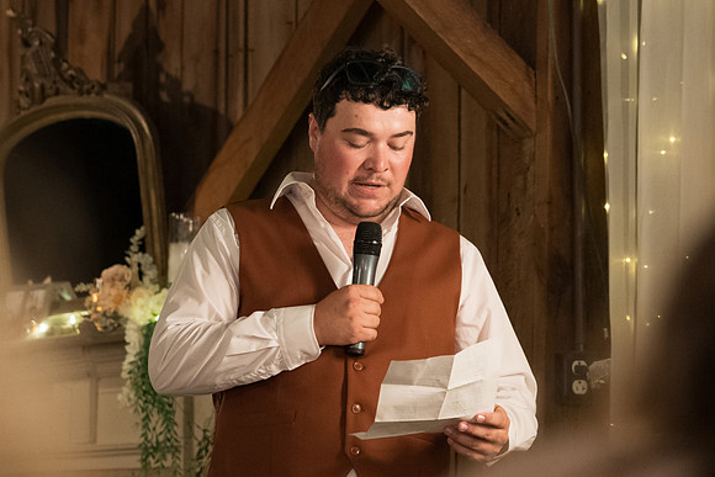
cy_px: 219
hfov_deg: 14.1
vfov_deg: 9.5
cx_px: 357
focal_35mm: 145
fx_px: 2883
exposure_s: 1/40
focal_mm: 124
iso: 6400
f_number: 6.3
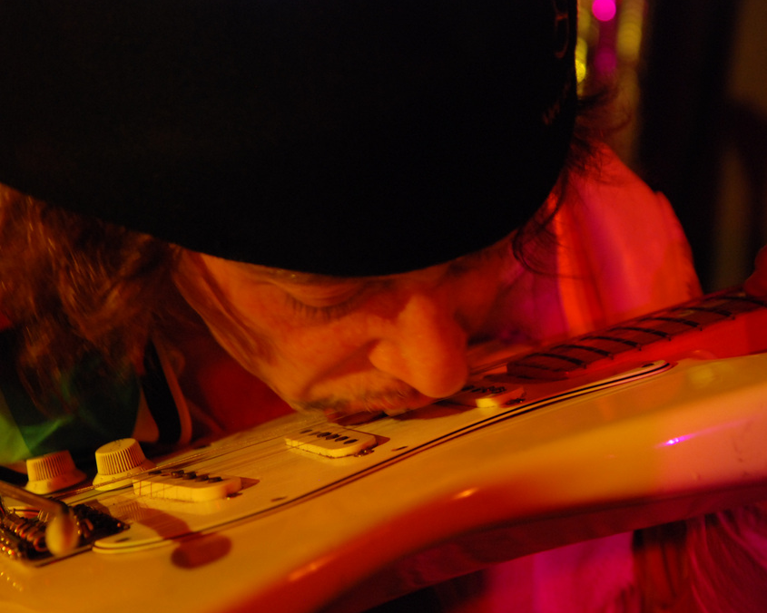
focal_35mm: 102
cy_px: 306
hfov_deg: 18.8
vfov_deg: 15.1
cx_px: 383
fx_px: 2315
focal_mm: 60
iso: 800
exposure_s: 1/40
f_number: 4.2
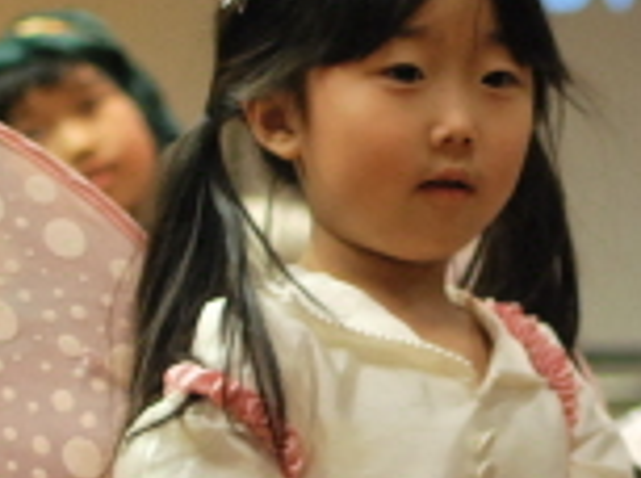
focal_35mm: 212
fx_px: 3917
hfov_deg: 9.3
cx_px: 532
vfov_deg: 7.0
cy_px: 432
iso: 800
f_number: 1.8
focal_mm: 35
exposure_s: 1/80
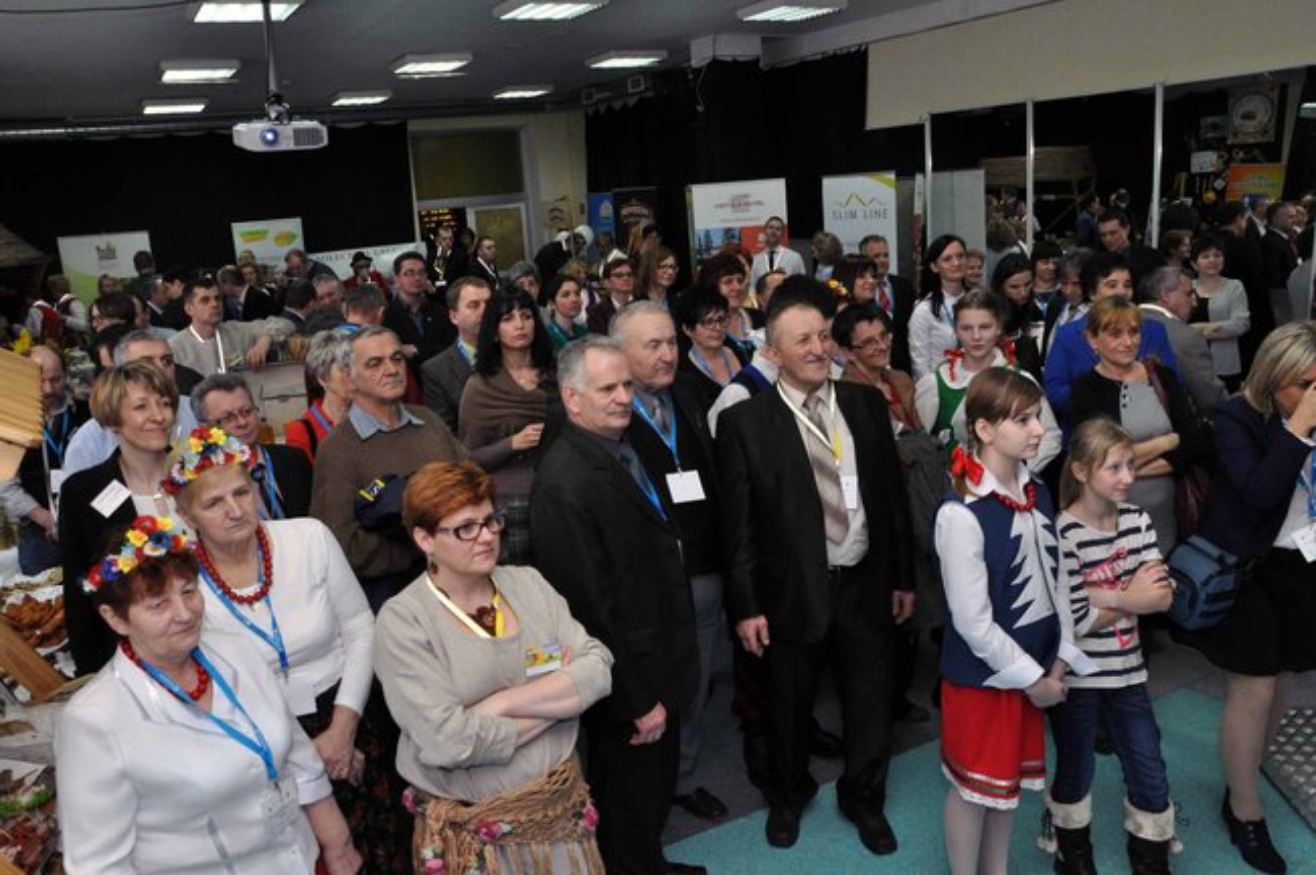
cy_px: 438
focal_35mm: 27
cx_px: 658
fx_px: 986
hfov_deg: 67.4
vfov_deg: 47.8
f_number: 11
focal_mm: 18
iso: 1250
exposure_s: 1/60
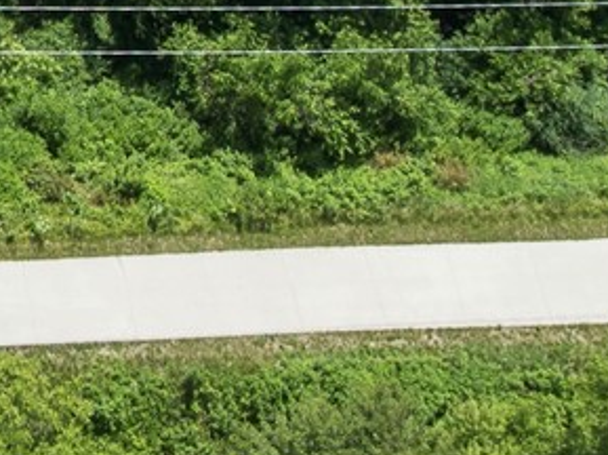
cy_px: -619
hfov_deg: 12.9
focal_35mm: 133
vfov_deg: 9.8
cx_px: -609
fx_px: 2333
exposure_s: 1/1250
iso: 100
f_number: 2.8
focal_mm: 12.3
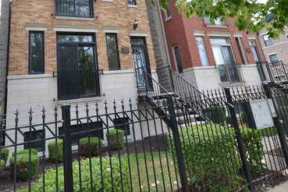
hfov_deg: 68.6
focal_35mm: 26
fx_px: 208
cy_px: 27
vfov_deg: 45.8
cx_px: 114
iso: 100
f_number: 6.3
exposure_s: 1/100
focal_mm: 10
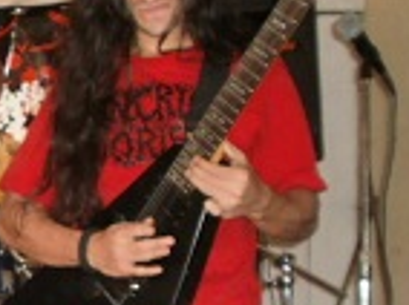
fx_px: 1156
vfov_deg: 14.9
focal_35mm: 98
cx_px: -173
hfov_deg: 18.2
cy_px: 282
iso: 320
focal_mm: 5.45
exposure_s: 1/30
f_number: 2.9
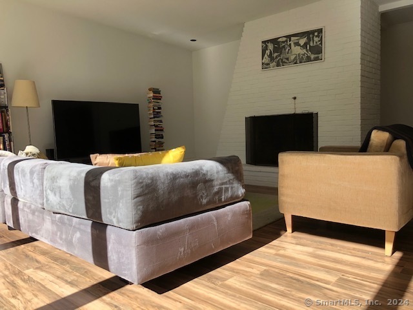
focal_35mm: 28
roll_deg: +1.1
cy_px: 155
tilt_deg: -5.2
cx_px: 206
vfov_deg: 49.7
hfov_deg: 63.4
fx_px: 334
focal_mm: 3.99
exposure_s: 1/344
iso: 20
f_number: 1.8
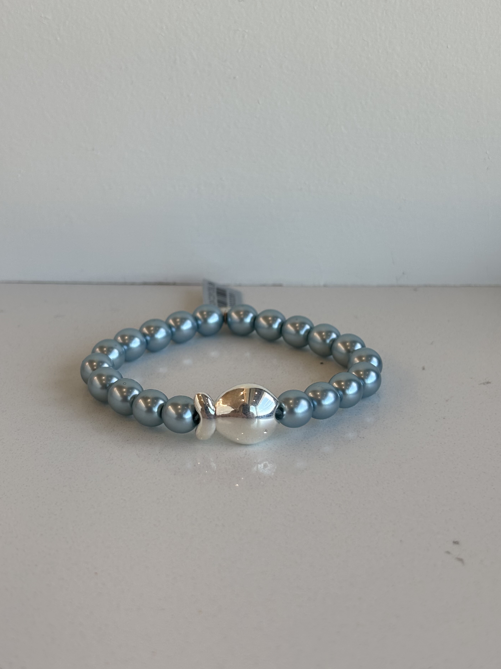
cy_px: 350
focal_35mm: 56
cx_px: 235
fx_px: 1081
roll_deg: -0.6
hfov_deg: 26.1
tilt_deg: -24.2
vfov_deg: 34.3
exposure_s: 1/224
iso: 32
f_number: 1.6
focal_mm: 5.96
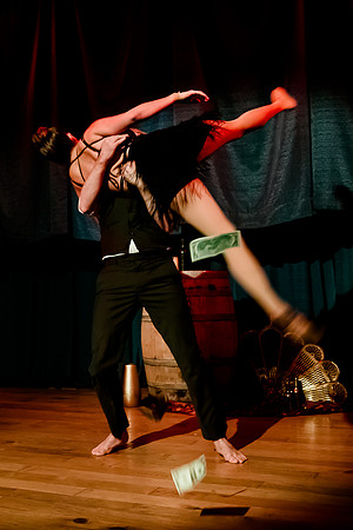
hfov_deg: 25.7
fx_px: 753
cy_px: 226
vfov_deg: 38.7
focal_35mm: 51
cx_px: 49
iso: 5000
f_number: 2.8
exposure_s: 1/100
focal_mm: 27
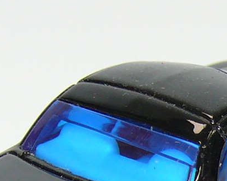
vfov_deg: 3.9
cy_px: 188
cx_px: 157
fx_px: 2693
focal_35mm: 401
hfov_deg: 4.8
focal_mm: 13.7
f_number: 4
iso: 100
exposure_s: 1/30
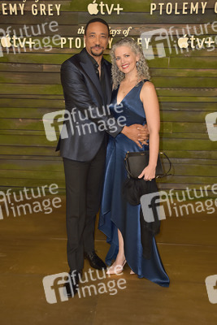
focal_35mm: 44
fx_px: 397
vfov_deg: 44.5
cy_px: 162
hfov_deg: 30.5
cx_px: 108
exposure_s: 1/250
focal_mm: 44
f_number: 7.1
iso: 320
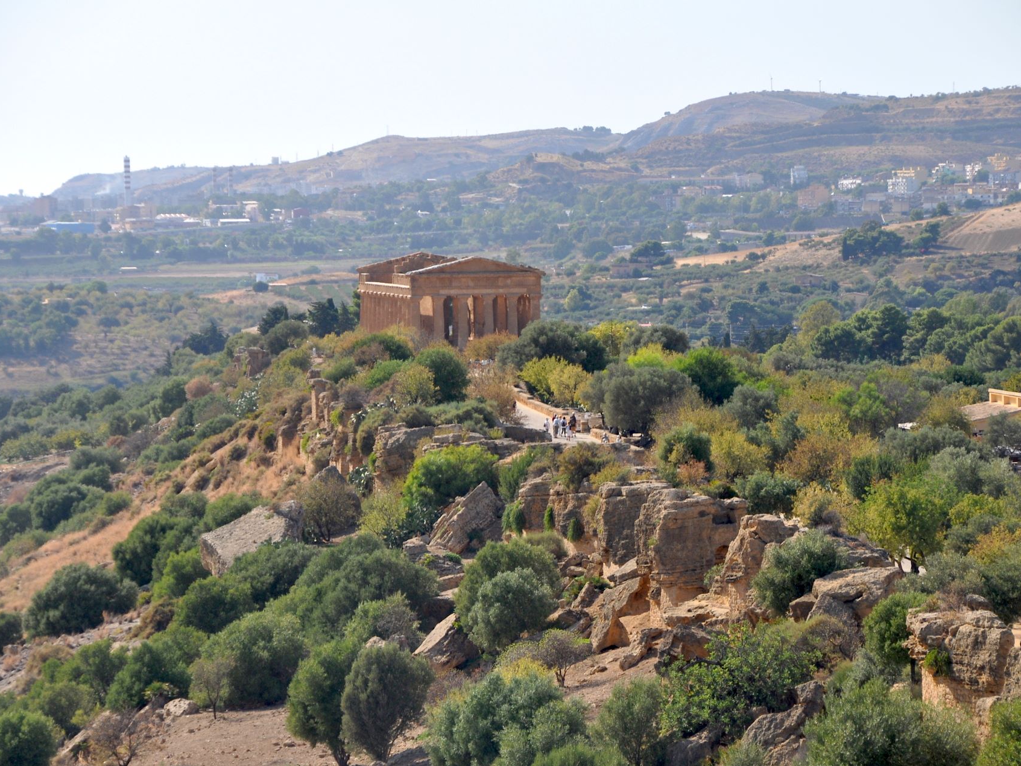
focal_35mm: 172
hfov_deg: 11.5
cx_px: 538
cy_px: 383
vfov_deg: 8.7
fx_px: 5060
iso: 320
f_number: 8
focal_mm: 105
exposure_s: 1/250
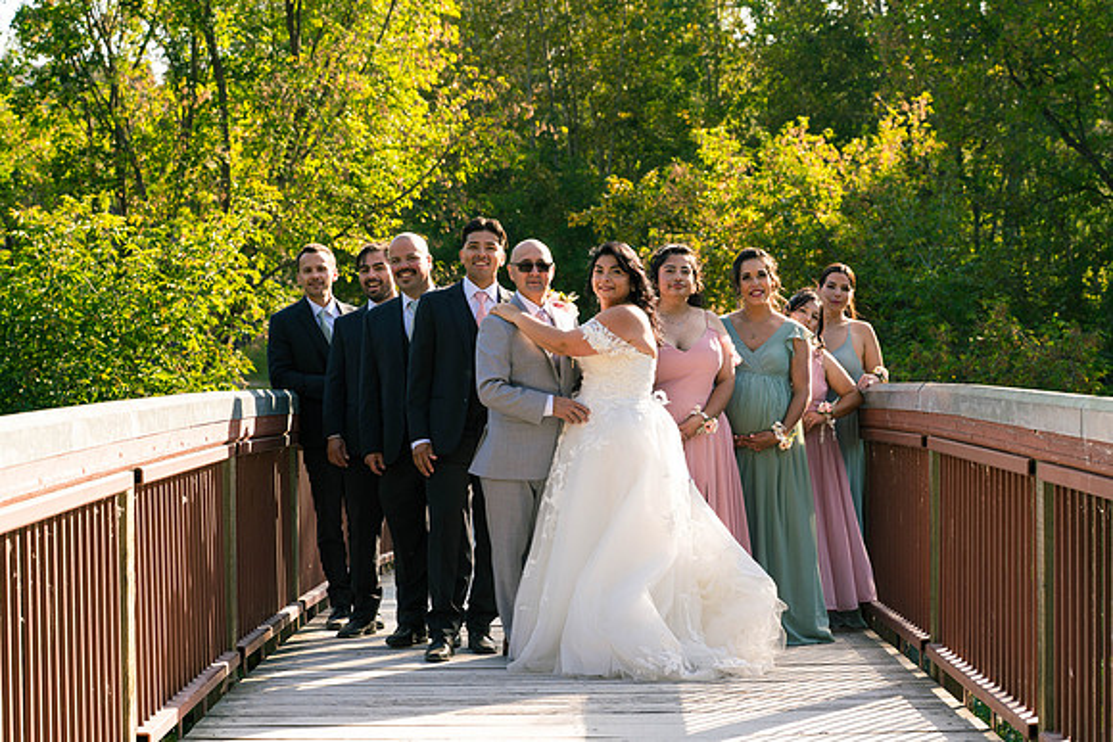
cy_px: 371
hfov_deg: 27.7
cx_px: 556
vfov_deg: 18.7
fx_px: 2257
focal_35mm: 73
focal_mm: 73
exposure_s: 1/250
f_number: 5.6
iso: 250
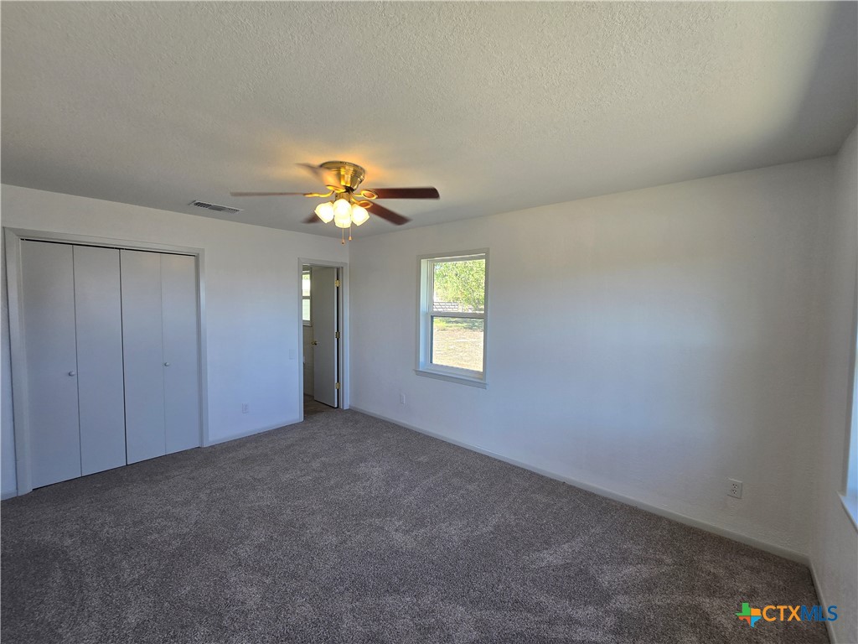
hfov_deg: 106.2
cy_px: 322
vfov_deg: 89.9
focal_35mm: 13
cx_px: 429
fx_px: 322
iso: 50
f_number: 2.2
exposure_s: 1/60
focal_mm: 2.2
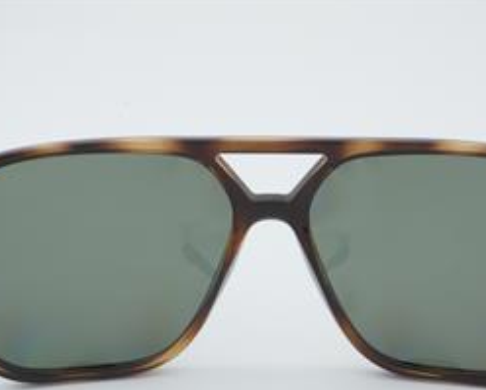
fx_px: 979
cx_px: 272
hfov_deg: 27.9
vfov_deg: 22.4
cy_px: 253
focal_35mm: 68
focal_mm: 30
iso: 100
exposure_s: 1/3
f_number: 29
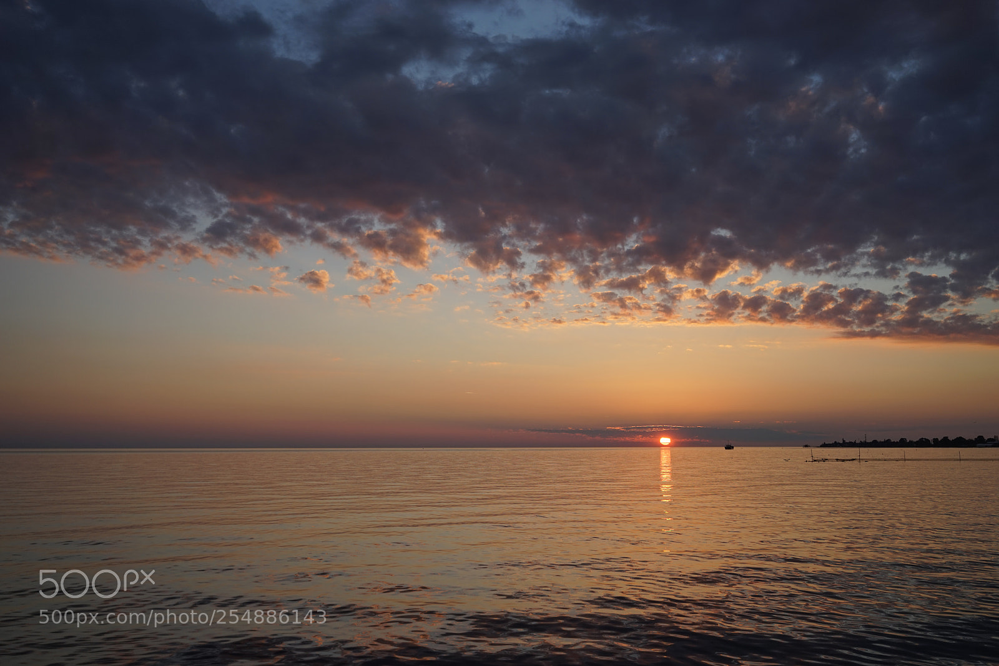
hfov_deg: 54.4
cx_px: 500
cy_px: 333
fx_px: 971
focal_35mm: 35
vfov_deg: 37.9
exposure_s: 1/200
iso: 100
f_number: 5.6
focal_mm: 35
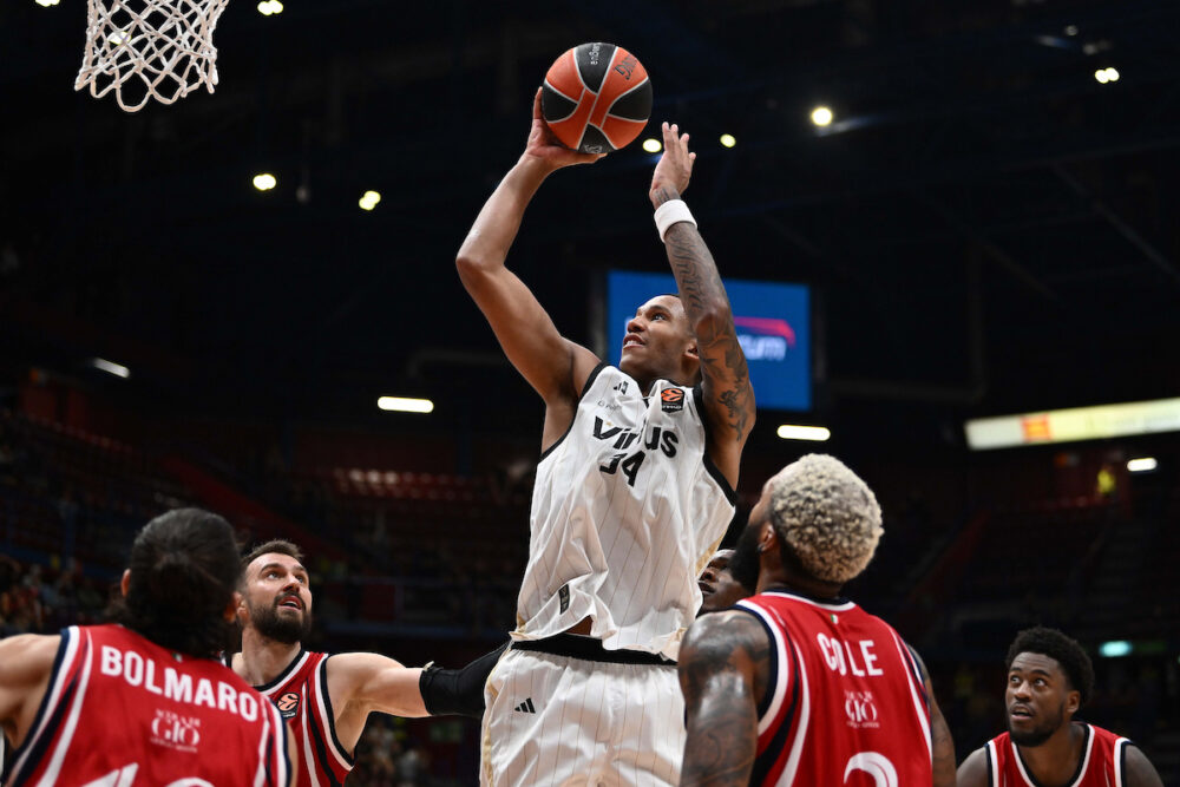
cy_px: 394
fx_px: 2295
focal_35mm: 70
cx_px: 590
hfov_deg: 28.8
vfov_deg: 19.5
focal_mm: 70
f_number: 2.8
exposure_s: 1/1250
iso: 2500
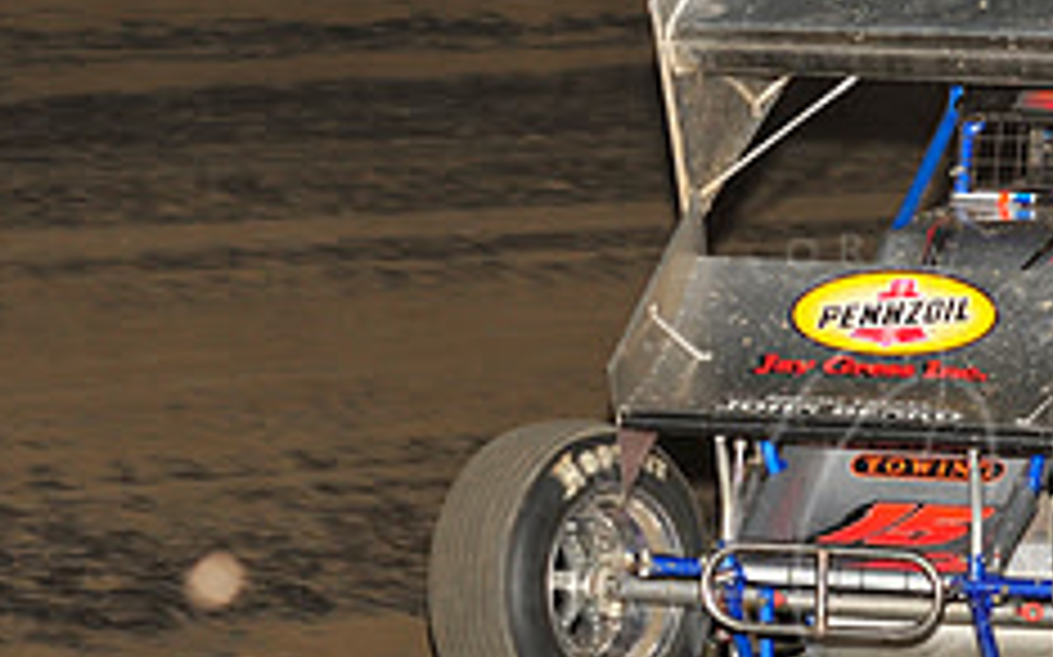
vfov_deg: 4.6
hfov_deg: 7.4
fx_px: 8118
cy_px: 90
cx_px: 850
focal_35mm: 283
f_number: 6.3
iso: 1000
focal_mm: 112
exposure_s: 1/320
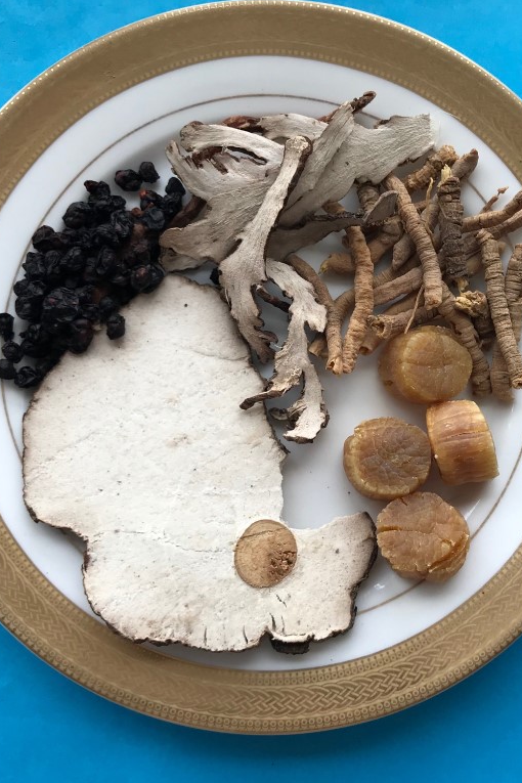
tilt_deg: -83.1
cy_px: 391
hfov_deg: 34.1
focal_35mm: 39
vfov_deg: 49.6
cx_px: 312
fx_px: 848
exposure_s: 1/314
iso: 20
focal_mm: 3.99
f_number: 1.8
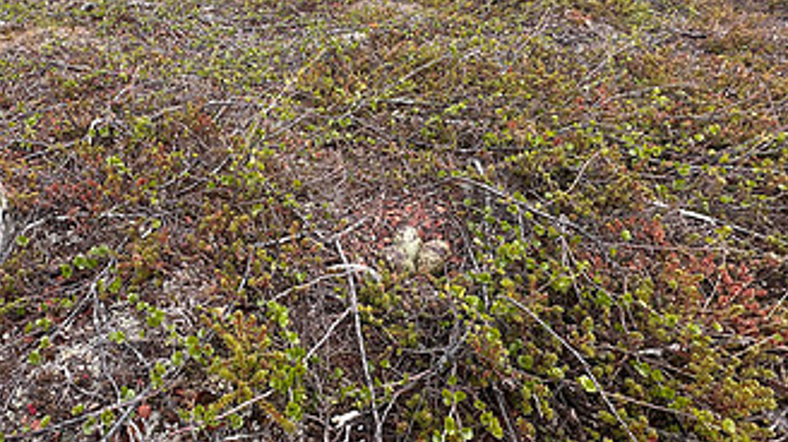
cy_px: 100
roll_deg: +4.1
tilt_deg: -24.6
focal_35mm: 27
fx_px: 564
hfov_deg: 68.1
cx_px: 269
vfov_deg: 41.3
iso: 40
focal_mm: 2.22
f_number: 2.2
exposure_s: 1/156
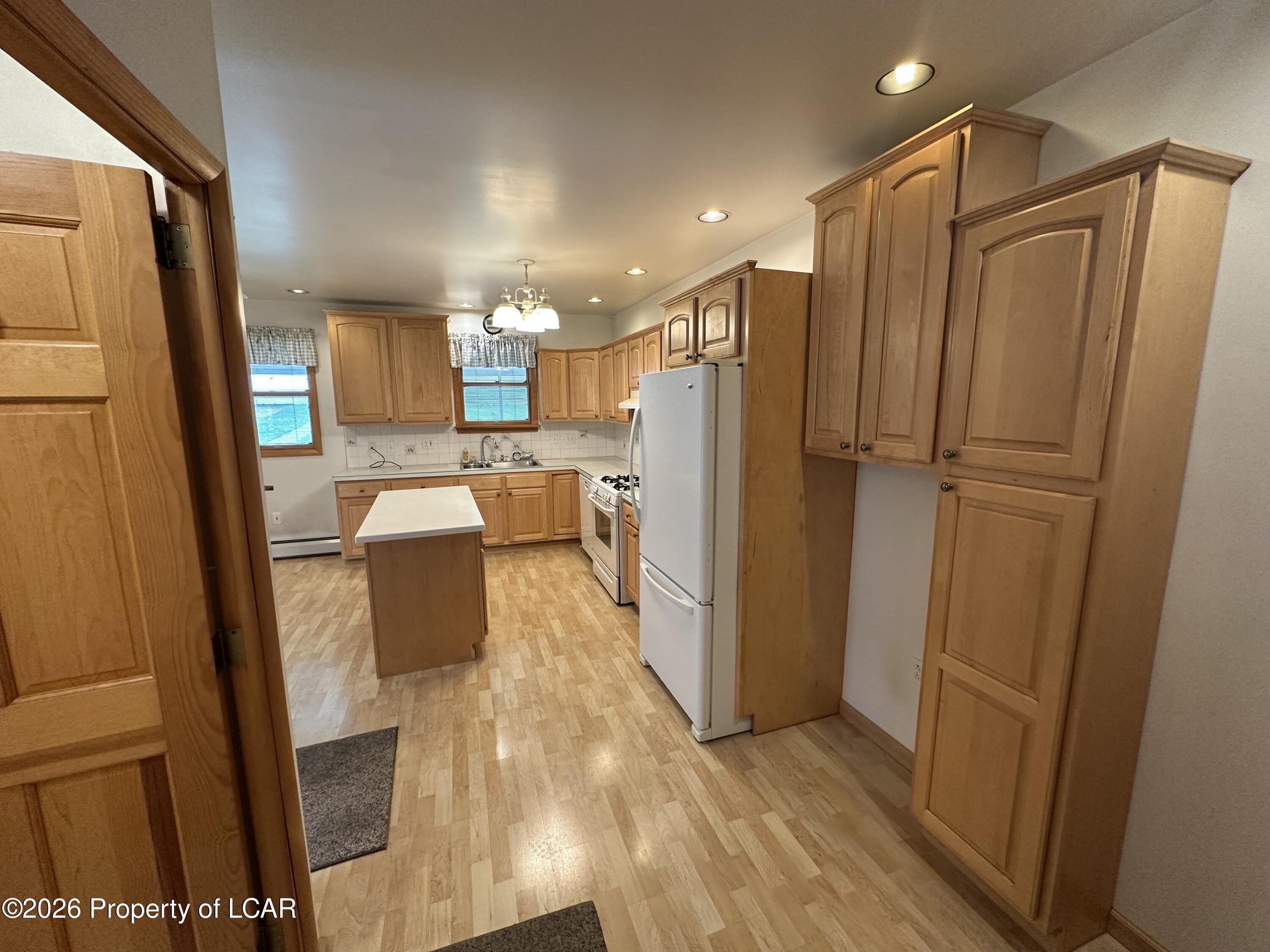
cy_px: 476
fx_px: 514
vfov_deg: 85.7
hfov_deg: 102.1
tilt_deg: -8.6
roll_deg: +0.5
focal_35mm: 14
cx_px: 635
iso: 160
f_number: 2.2
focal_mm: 2.22
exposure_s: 1/60
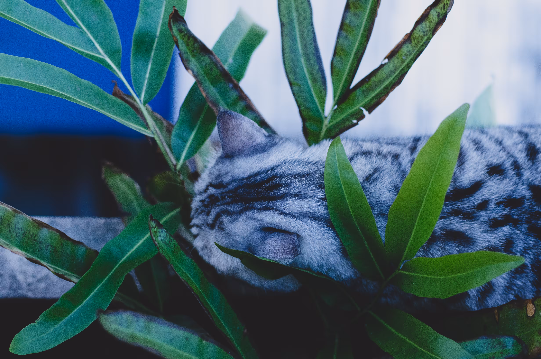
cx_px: 270
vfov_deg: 15.6
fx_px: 1305
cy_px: 180
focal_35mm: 87
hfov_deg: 23.4
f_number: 2.8
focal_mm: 58
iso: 800
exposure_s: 1/6000
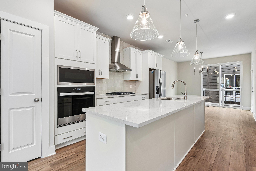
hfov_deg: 96.7
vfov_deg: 73.7
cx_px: 128
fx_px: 114
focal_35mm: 16
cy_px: 86
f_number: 8
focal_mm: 16
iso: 400
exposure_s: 1/25
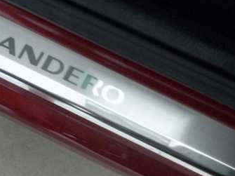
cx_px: 76
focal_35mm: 86
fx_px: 584
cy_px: 102
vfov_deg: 17.1
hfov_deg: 22.7
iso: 208
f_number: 3.1
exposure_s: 1/8
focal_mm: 6.5
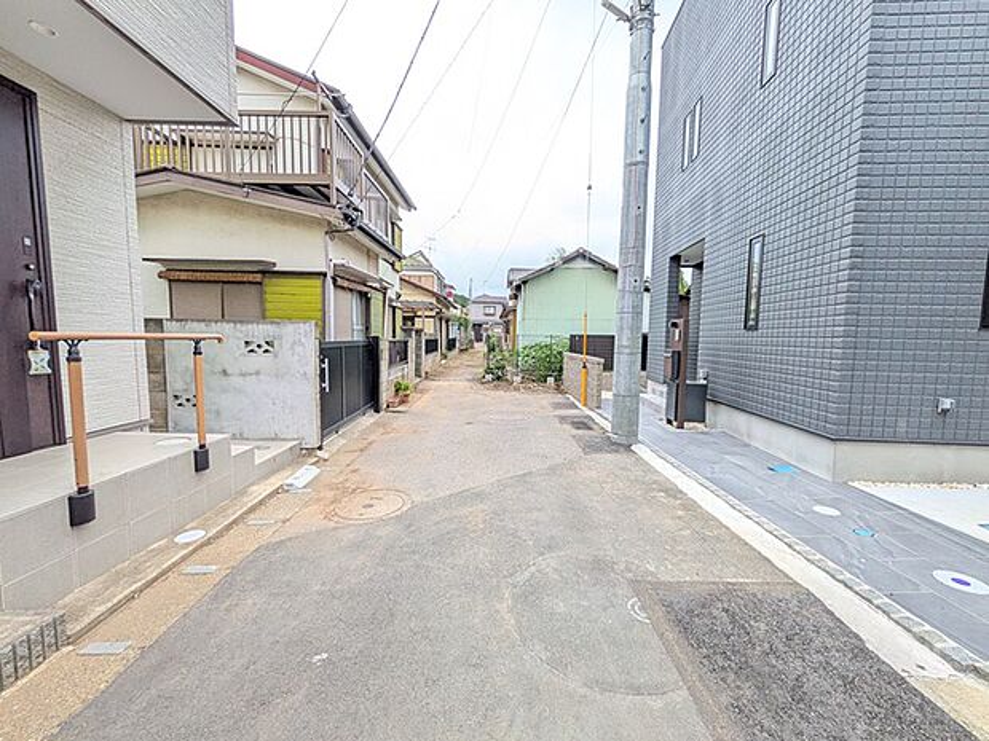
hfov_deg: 102.1
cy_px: 370
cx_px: 494
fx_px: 400
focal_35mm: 14
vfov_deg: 85.7
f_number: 2.2
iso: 50
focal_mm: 1.83
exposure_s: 1/566
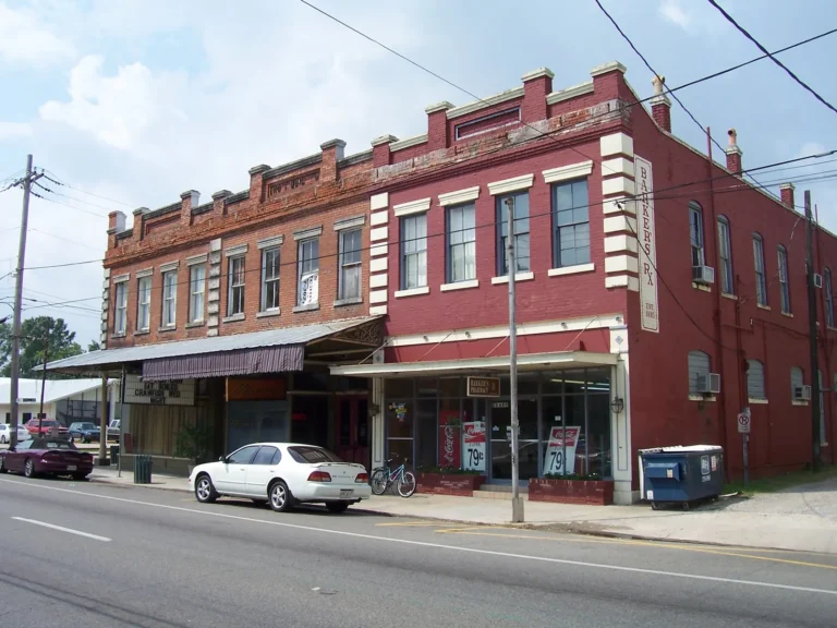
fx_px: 822
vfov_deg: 41.8
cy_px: 314
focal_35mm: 34
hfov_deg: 54.0
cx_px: 418
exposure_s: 1/500
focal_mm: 5.6
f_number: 5.6
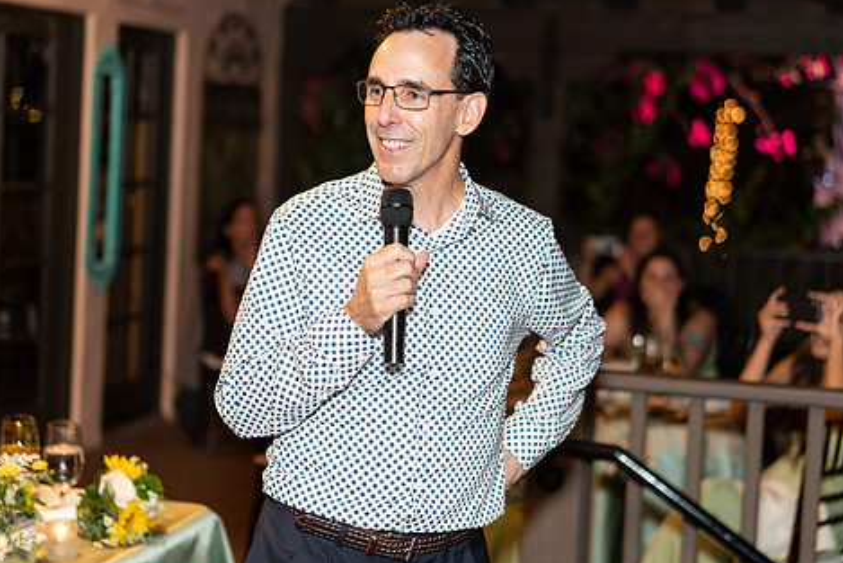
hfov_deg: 29.6
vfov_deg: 20.0
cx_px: 426
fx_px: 1593
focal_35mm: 68
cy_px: 271
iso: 800
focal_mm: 55
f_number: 2
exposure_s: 1/200
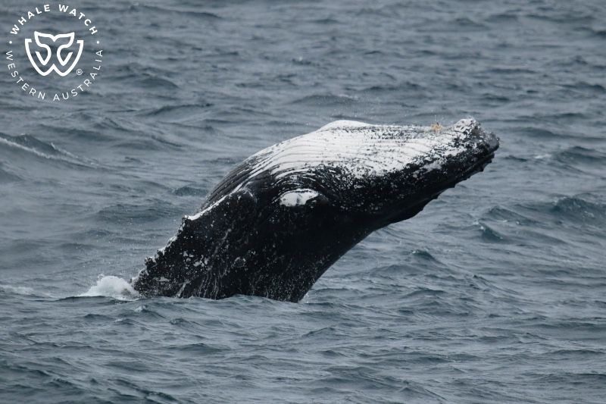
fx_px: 10097
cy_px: 202
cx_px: 303
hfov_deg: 3.4
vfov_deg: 2.3
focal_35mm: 600
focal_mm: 600
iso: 1800
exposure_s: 1/8000
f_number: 6.3
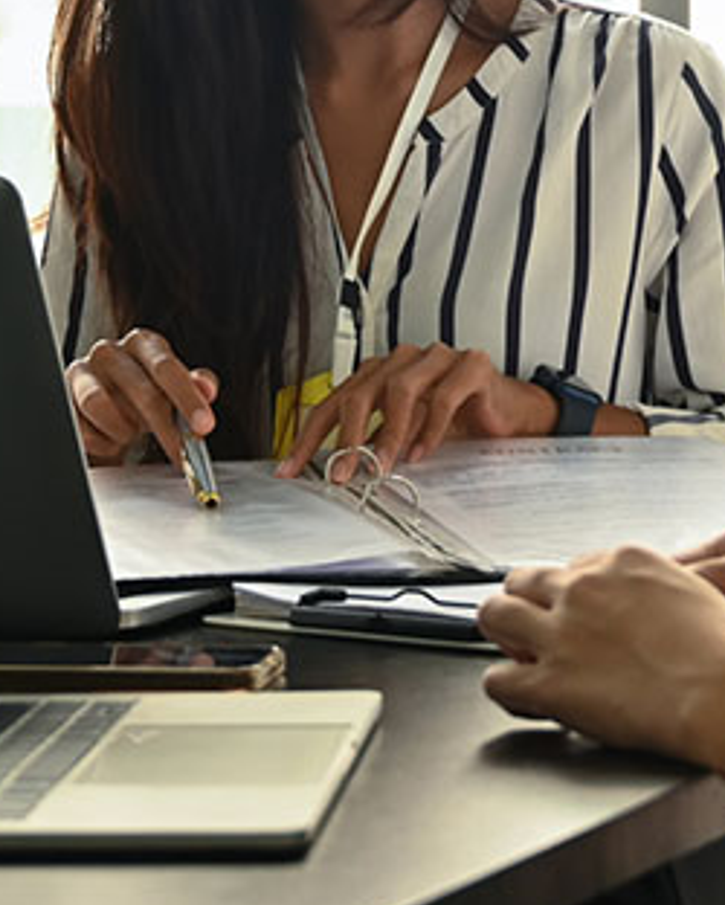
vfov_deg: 12.9
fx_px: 3966
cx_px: 490
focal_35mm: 148
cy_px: 61
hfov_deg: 10.4
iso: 400
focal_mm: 41
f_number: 4
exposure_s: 1/125
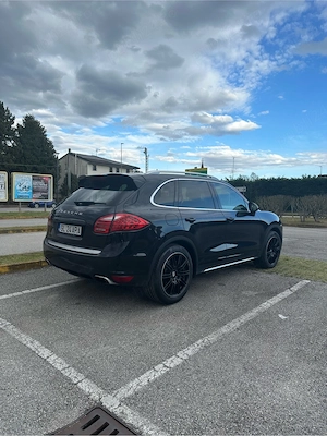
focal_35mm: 24
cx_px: 164
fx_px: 302
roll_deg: -1.4
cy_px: 218
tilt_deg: -2.7
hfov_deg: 56.8
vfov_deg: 71.6
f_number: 1.78
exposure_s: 1/2353
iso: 80
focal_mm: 6.86
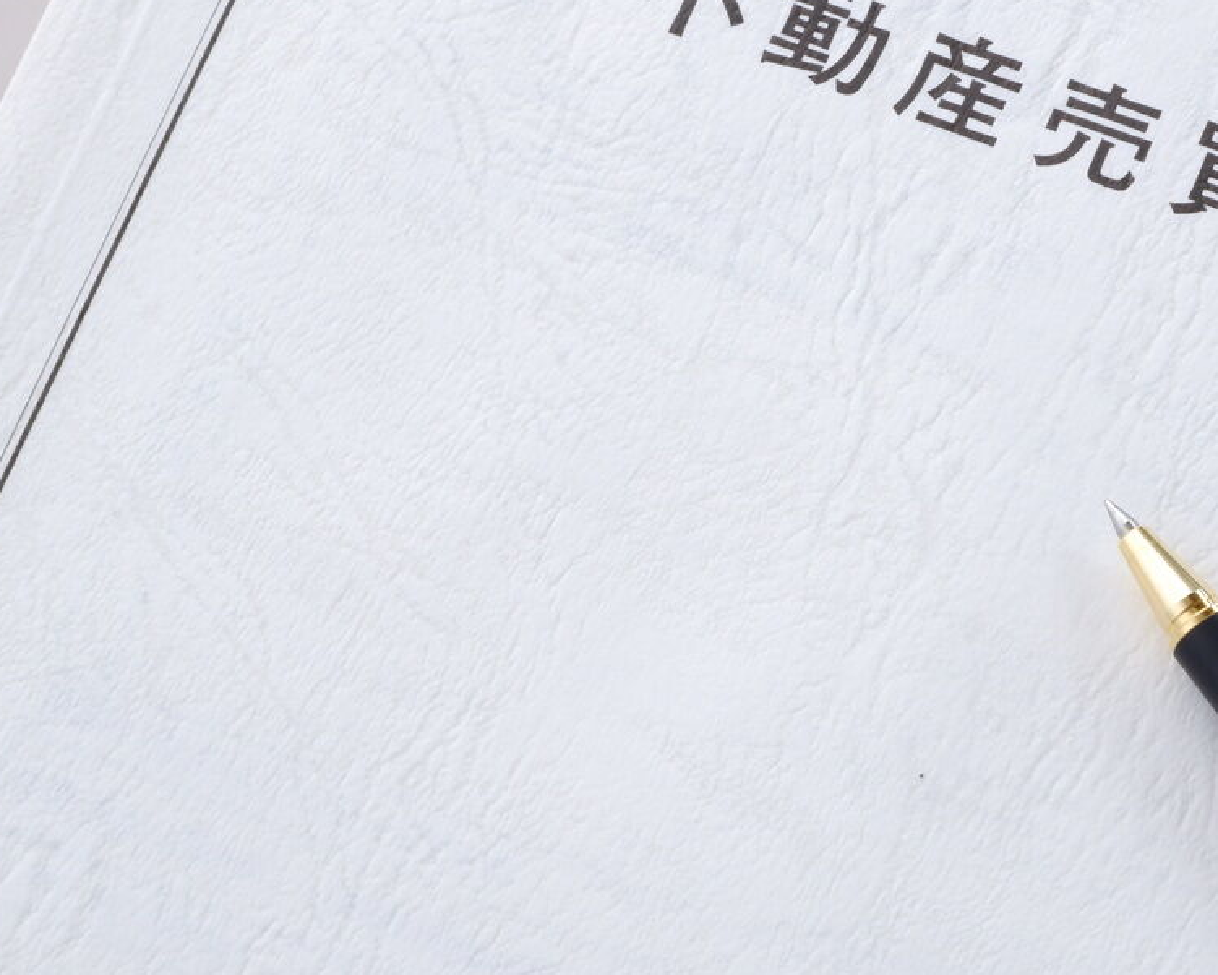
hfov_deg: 10.7
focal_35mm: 180
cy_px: 446
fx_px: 6490
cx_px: 845
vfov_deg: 8.6
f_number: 18
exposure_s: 1/6
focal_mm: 80
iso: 400
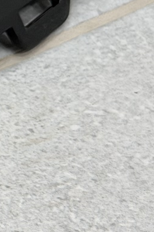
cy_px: 114
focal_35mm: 262
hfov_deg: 4.9
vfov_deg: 7.9
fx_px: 1681
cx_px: -374
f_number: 1.78
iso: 50
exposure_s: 1/100
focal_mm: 6.76
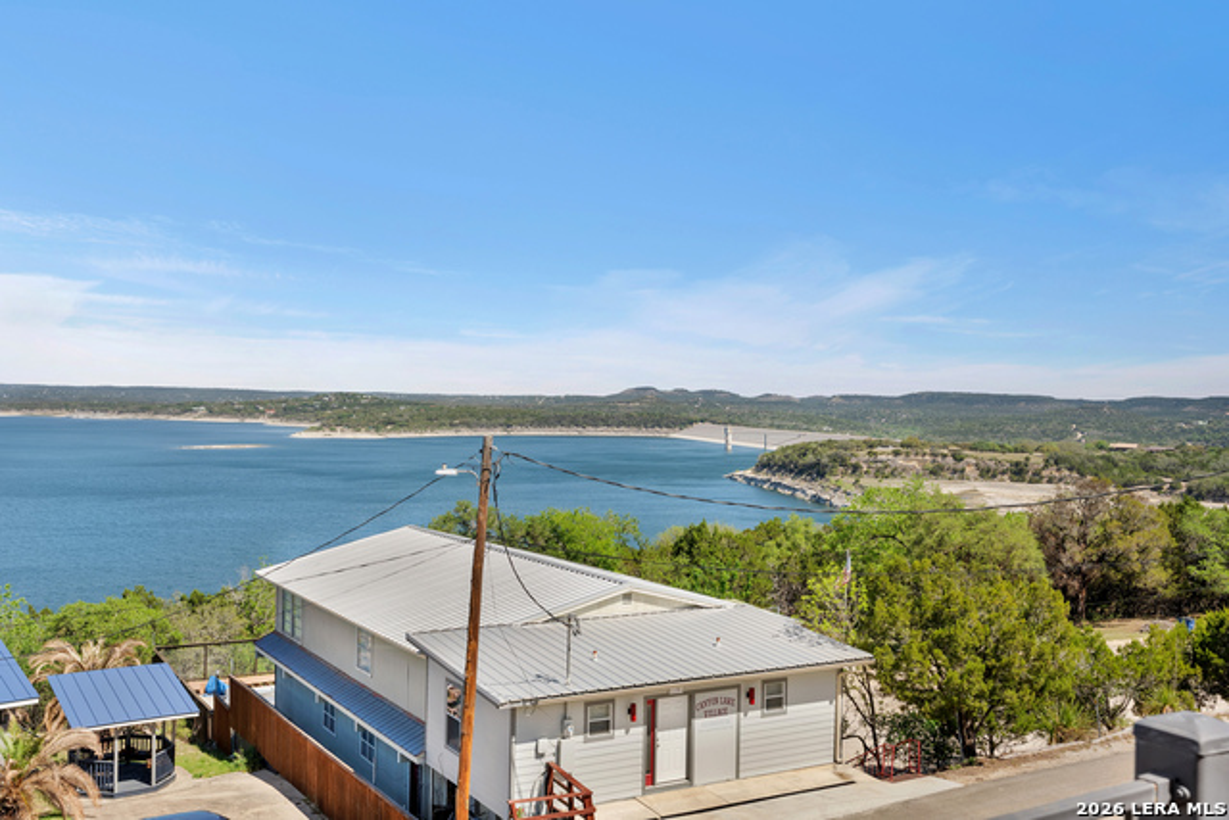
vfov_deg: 37.9
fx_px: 1195
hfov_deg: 54.4
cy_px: 410
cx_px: 614
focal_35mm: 35
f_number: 8
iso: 400
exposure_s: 1/2000
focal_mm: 35
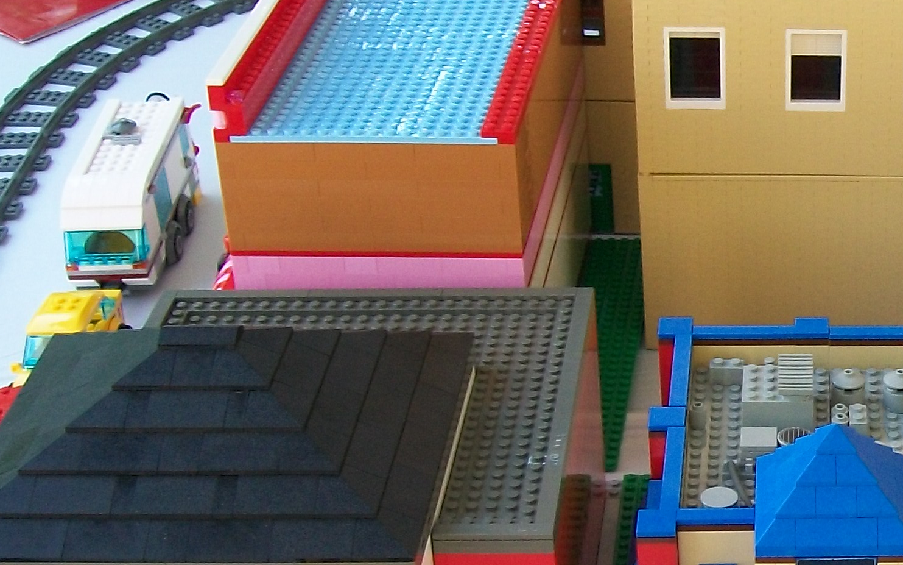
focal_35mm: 84
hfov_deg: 23.5
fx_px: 2067
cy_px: 397
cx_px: 930
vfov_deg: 15.5
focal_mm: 6
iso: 80
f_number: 2.7
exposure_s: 1/100
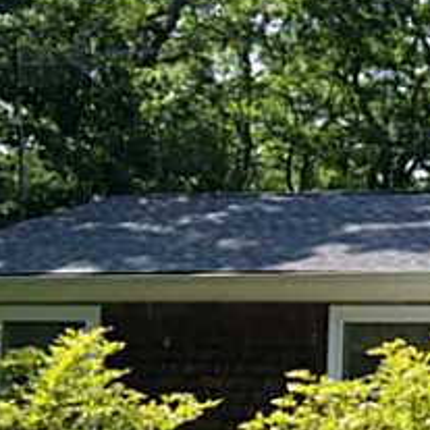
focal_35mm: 99
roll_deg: -1.3
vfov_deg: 17.1
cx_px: 794
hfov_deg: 15.1
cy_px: 461
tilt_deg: -0.2
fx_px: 1391
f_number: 2.2
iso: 32
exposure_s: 1/549
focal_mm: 4.15
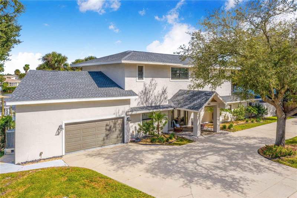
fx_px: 231
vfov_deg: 46.3
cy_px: 99
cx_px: 148
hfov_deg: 65.5
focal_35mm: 28
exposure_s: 1/500
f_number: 6.3
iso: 100
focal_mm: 10.26
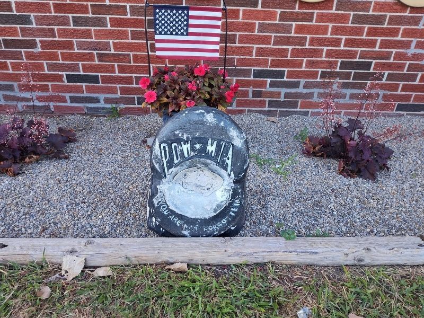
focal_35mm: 23
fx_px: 282
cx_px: 212
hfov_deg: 73.9
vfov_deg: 58.9
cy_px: 159
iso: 113
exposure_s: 1/120
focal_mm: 5.56
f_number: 1.8
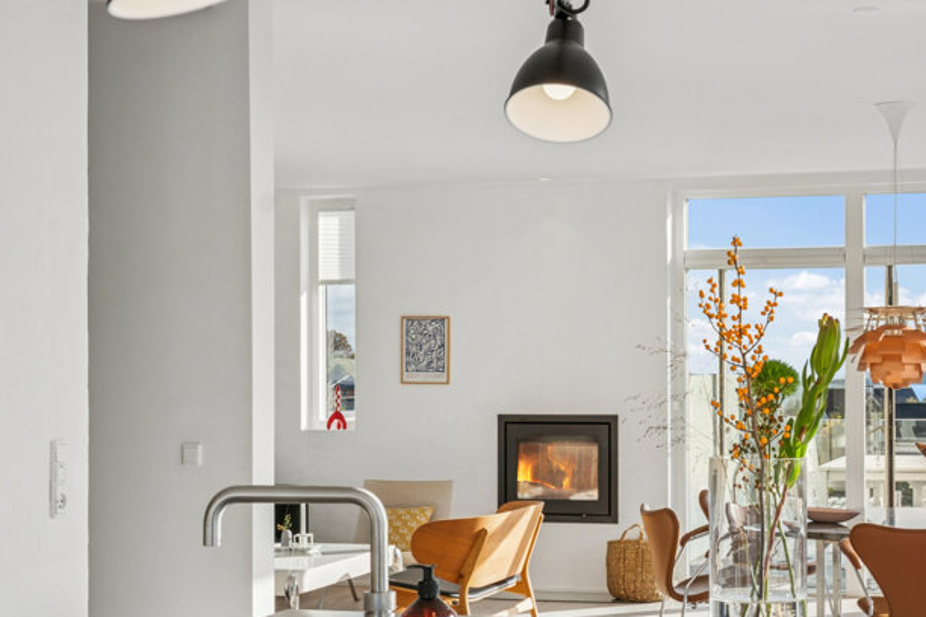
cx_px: 542
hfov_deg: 29.6
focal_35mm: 68
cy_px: 395
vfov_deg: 20.0
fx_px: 1749
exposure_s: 1/400
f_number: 8
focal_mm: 35
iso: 200
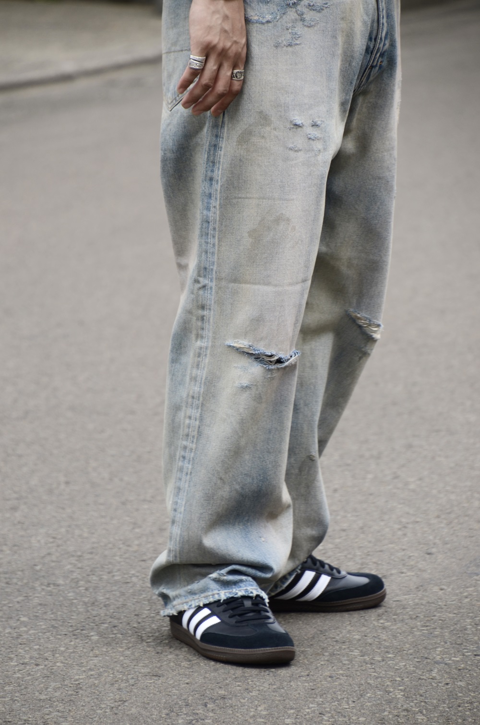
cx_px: 240
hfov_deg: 4.9
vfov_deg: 7.4
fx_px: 5573
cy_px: 362
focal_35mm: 278
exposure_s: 1/200
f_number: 6.3
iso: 125
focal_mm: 185
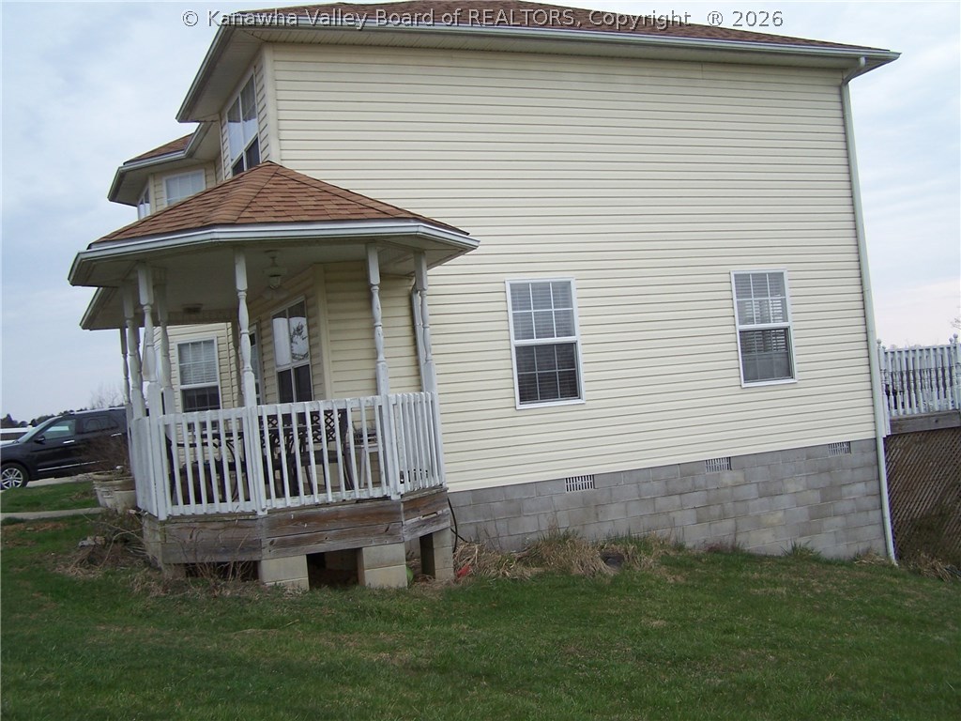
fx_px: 1055
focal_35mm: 38
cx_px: 480
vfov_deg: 37.7
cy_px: 360
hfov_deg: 49.0
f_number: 2.8
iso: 80
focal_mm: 6.3
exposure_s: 1/350
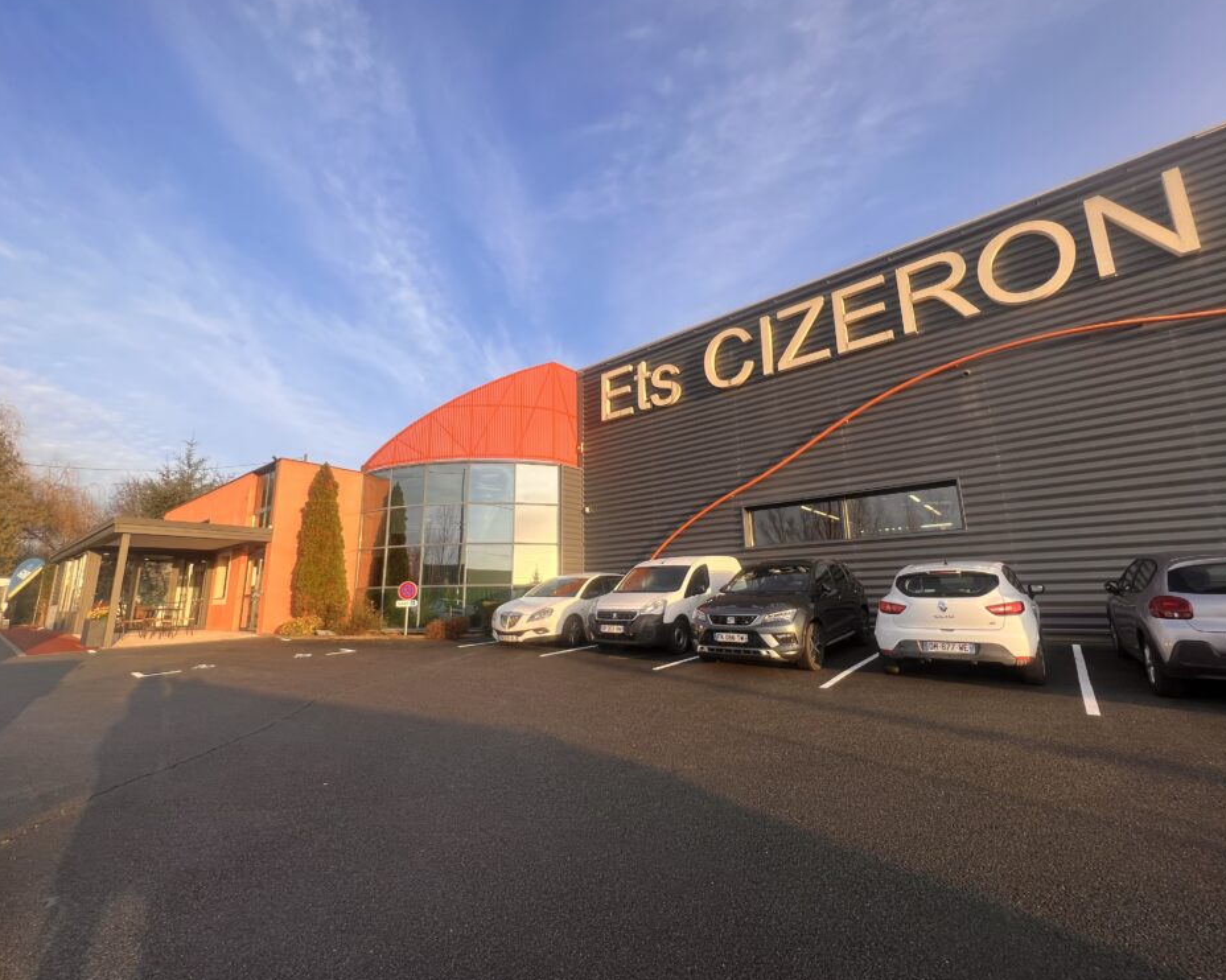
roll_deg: +1.0
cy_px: 490
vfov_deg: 88.0
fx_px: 508
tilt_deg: +12.1
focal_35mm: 14
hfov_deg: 100.7
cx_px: 609
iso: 32
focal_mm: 1.57
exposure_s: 1/316
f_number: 1.8
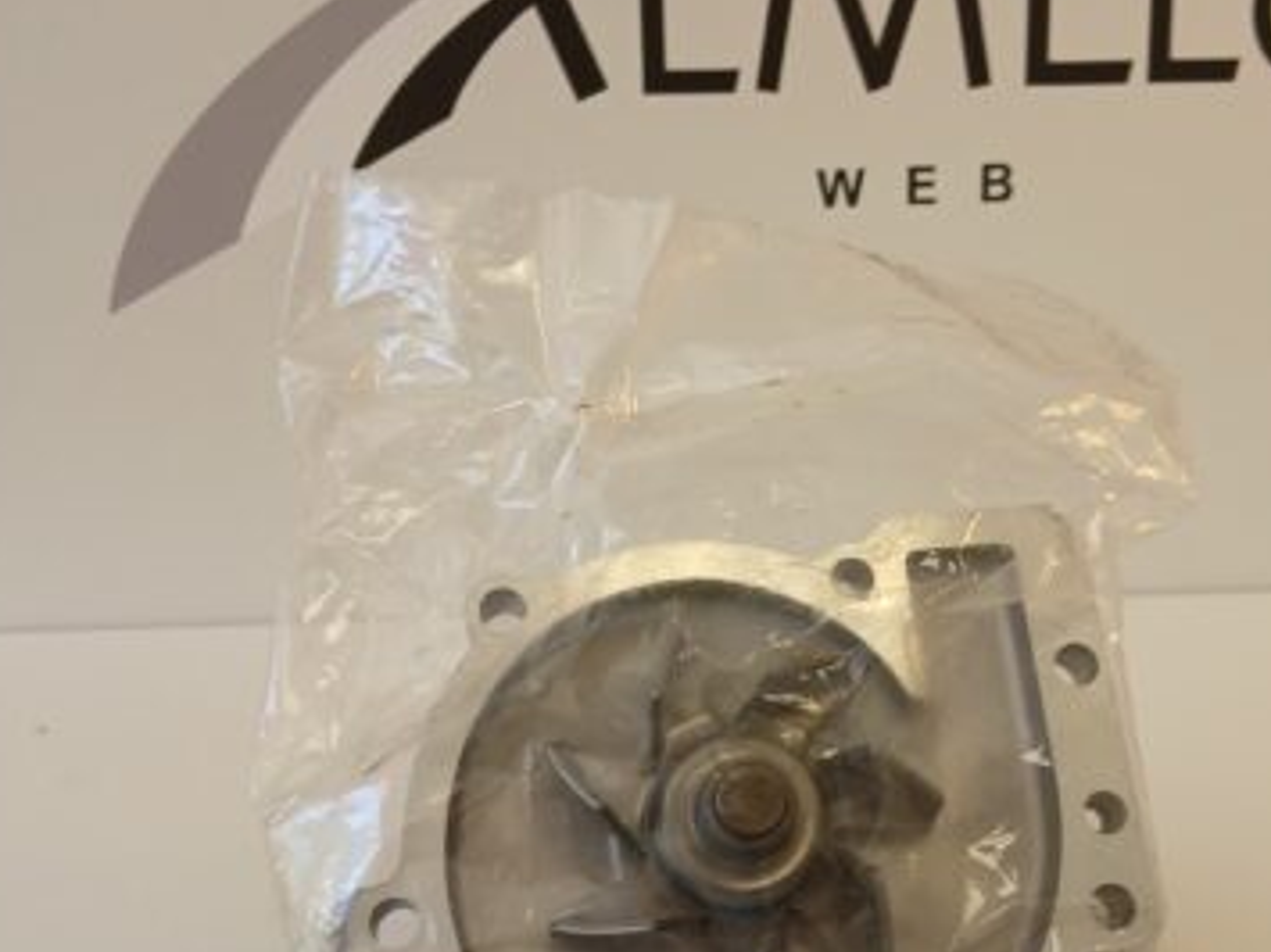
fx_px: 1615
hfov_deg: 42.8
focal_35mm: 44
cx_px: 738
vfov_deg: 32.8
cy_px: 540
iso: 25
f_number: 1.8
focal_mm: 3.98
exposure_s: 1/50
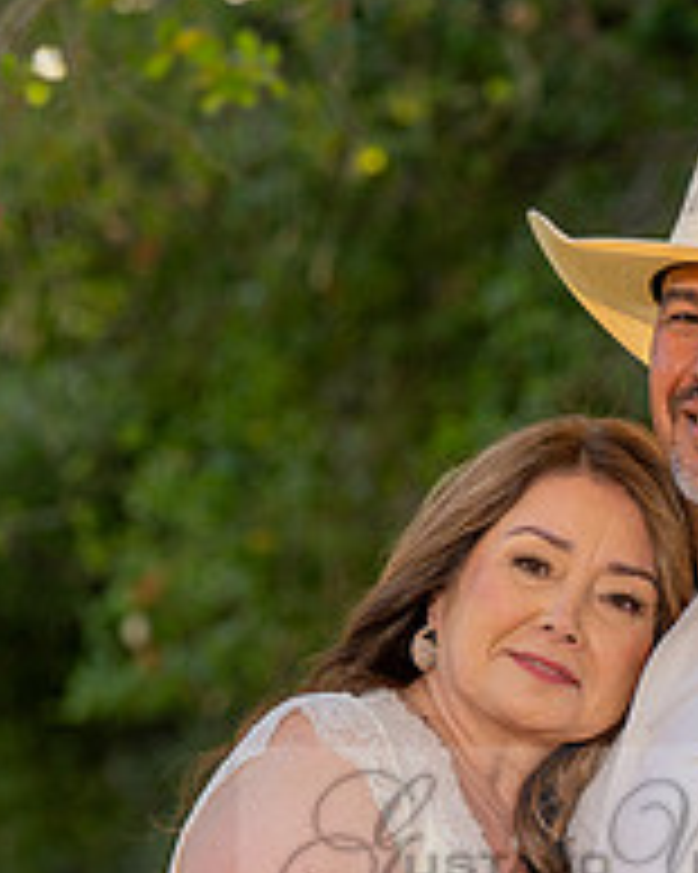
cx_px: 630
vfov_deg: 5.3
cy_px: 853
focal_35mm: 365
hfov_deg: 4.2
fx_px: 9433
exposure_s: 1/200
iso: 200
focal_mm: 130
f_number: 4.5
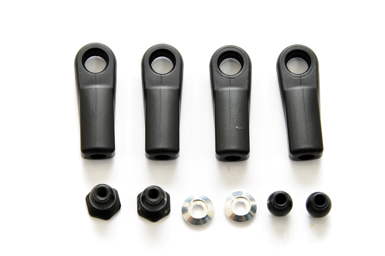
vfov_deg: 7.9
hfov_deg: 11.8
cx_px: 192
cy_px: 128
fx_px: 1859
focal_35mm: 174
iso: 400
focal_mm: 116
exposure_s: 1/60
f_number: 22
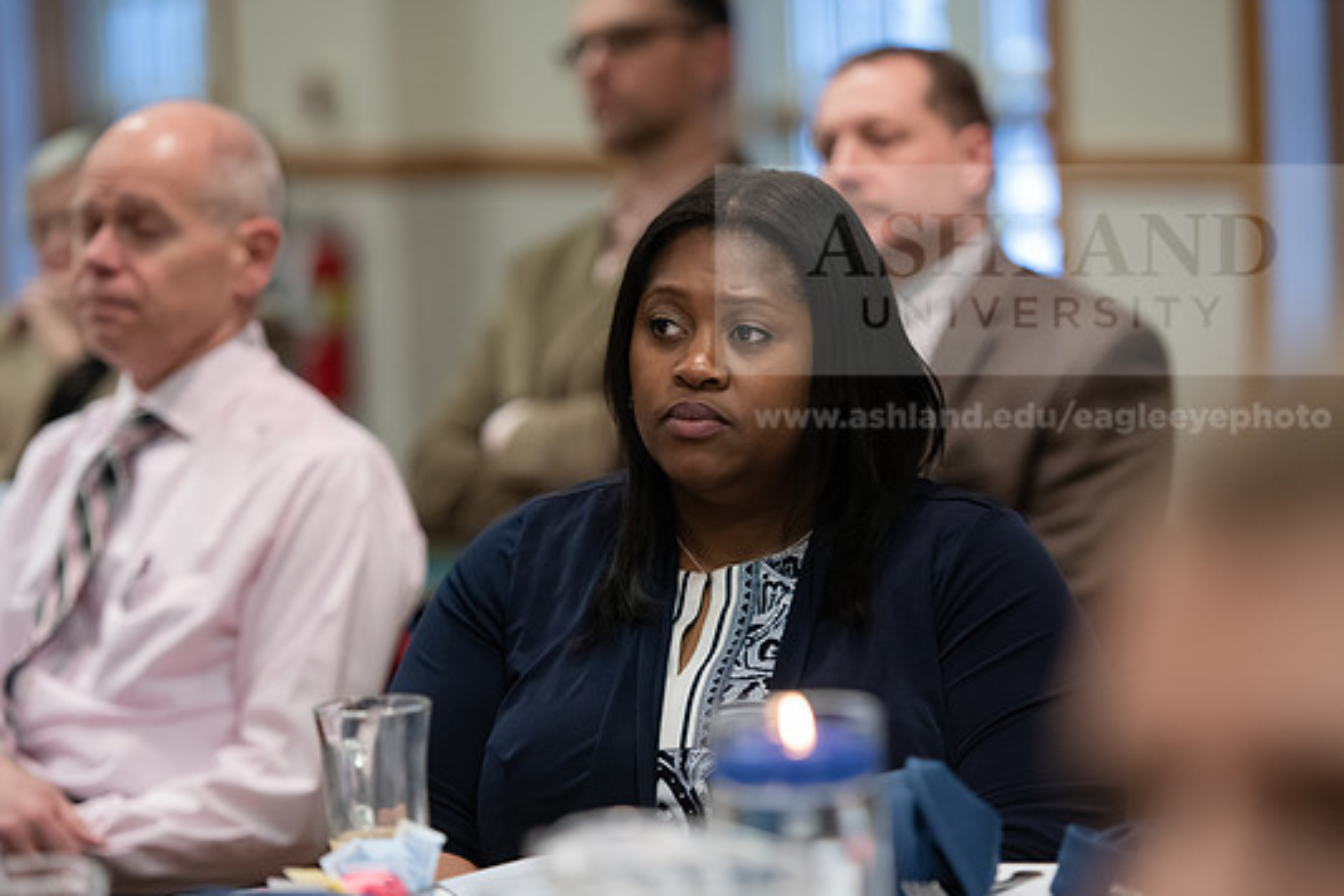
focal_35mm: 152
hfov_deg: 13.5
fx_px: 5674
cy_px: 469
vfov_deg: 9.0
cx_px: 639
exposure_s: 1/200
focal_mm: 140
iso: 2000
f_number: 2.8
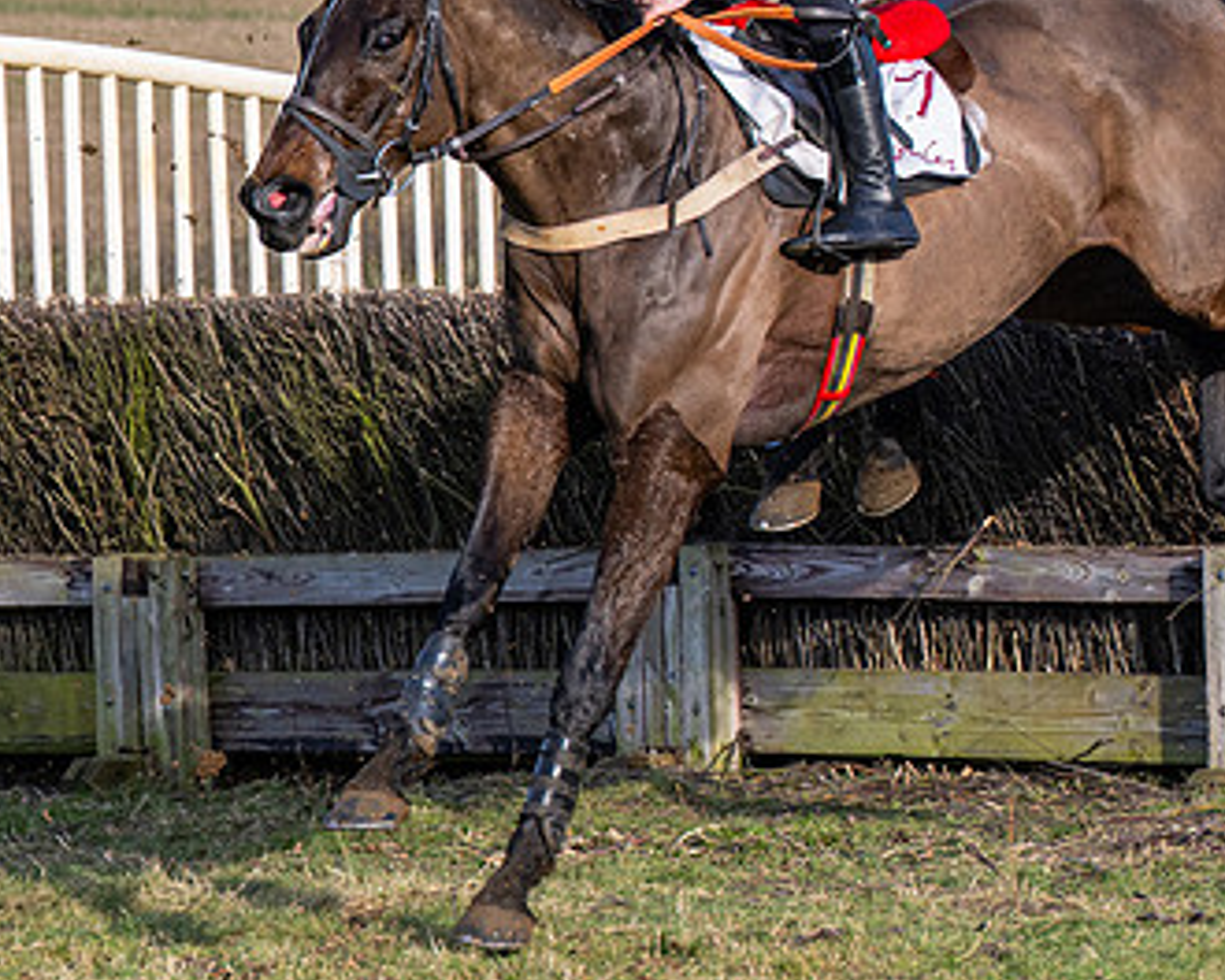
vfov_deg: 6.7
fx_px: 8411
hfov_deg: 8.3
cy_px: 70
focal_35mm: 232
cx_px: 1228
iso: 250
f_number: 4
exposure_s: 1/1600
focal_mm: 70
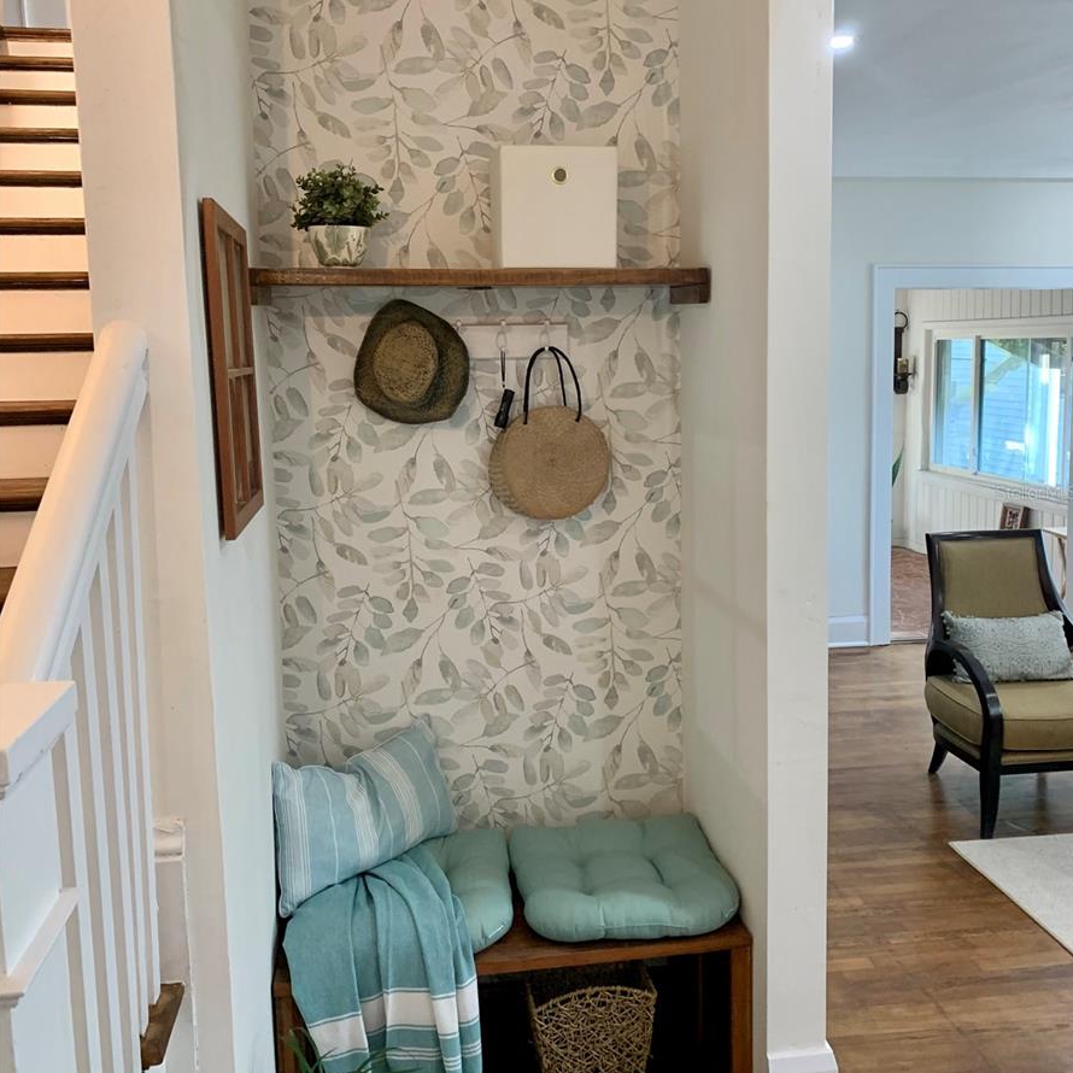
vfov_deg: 52.5
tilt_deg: -7.1
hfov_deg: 52.5
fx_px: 1087
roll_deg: +2.0
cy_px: 492
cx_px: 539
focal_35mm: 31
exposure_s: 1/60
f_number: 1.8
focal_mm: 4.25
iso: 160
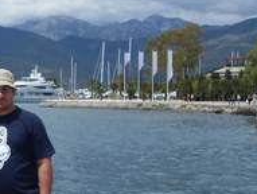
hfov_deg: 21.3
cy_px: 105
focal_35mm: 87
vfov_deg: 17.0
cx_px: -30
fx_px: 647
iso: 80
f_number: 7
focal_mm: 6.3
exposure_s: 1/500
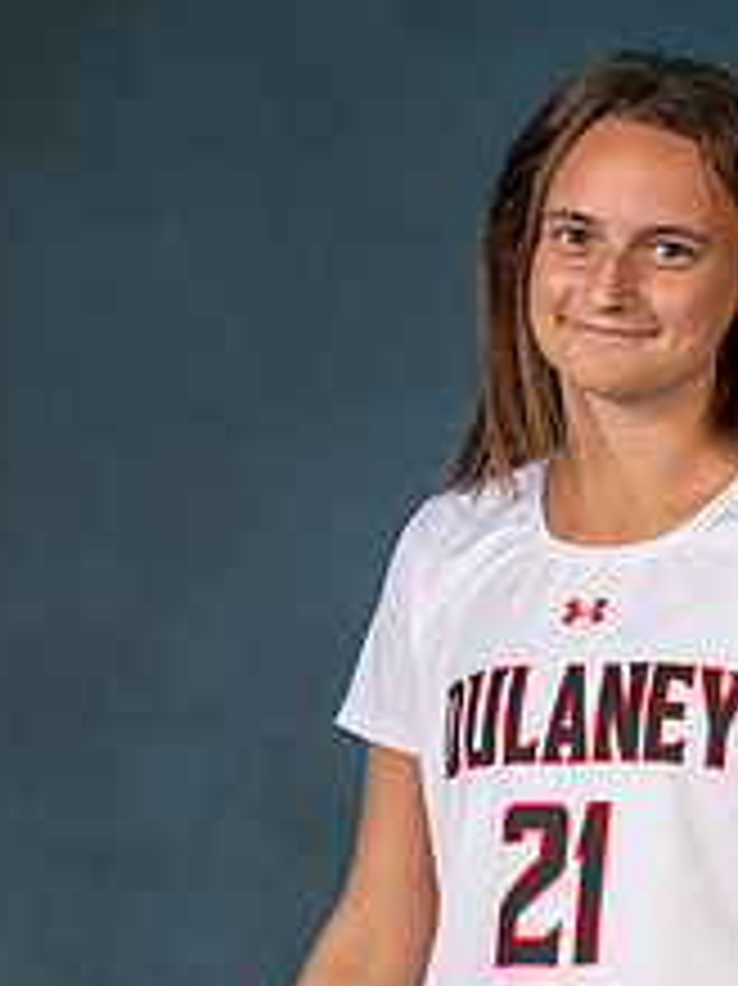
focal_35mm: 318
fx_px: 9048
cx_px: 493
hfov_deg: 4.7
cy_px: 788
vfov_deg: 6.2
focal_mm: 96
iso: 80
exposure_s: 1/200
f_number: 5.6
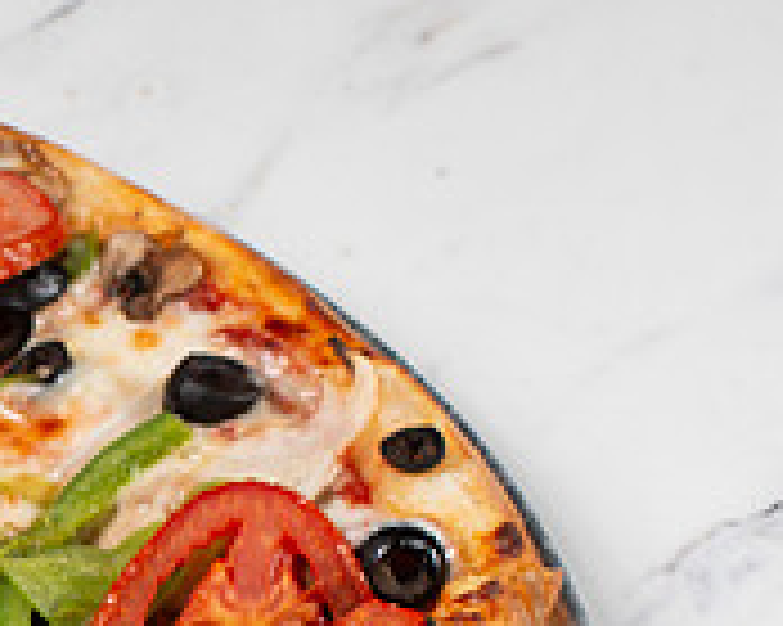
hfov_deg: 8.4
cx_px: -424
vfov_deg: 6.8
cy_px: 814
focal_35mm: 225
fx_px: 5211
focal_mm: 50
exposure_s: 1/125
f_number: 6.3
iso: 200
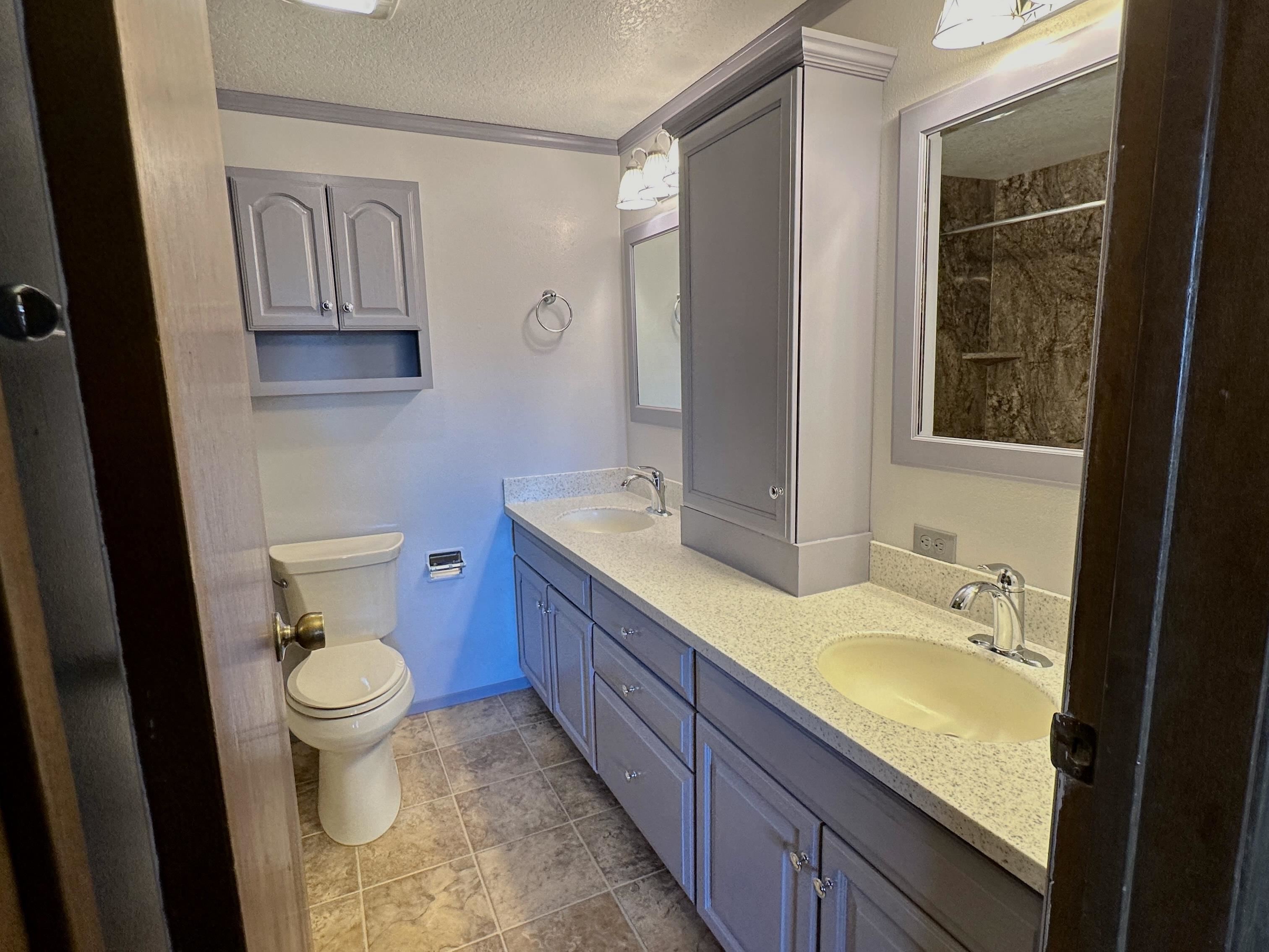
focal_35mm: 14
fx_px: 513
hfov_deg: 102.1
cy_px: 476
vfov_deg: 85.7
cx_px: 634
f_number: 2.2
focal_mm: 2.22
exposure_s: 1/120
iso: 160
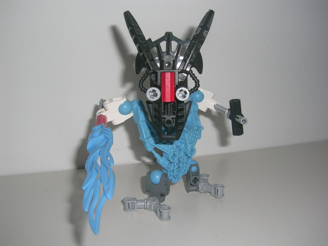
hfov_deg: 52.6
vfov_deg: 40.7
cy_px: 123
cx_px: 164
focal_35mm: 35
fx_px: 332
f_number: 4.8
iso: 50
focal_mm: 5.4
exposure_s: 1/60.1
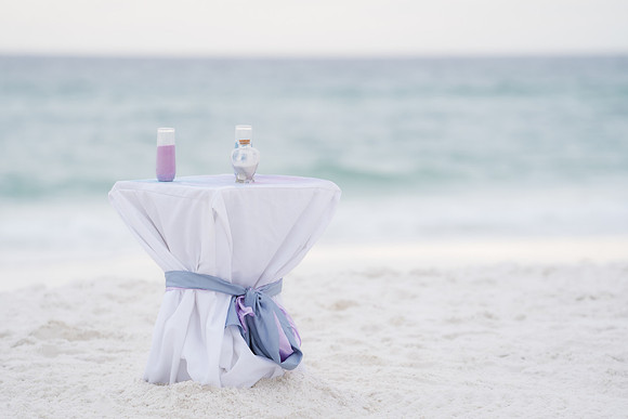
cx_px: 314
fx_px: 3455
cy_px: 210
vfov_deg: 6.9
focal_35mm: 198
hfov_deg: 10.4
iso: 500
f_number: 4.5
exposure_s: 1/400
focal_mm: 198
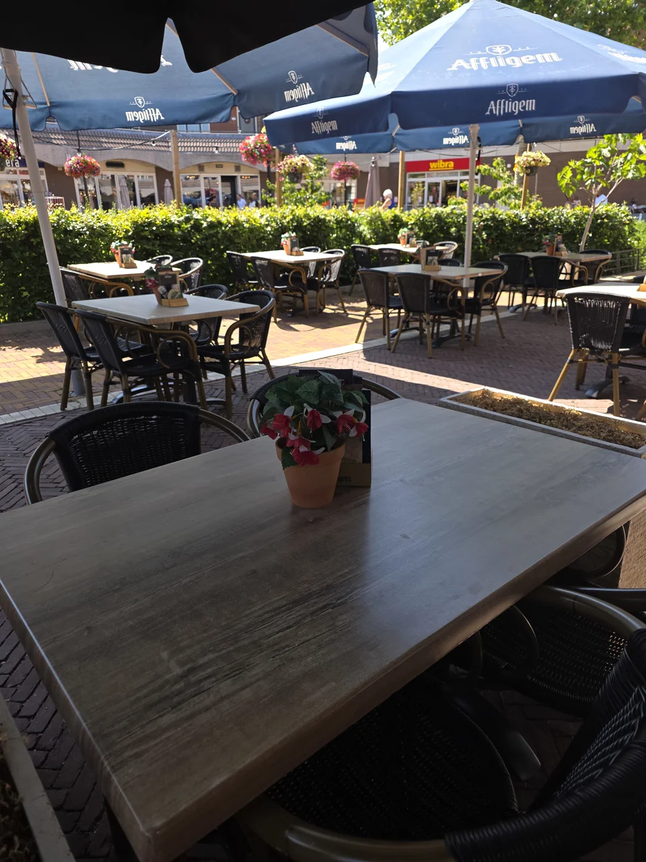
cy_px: 431
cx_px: 323
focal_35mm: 23
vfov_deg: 73.9
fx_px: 572
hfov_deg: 58.9
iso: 12
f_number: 1.7
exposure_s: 1/194
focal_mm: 6.25
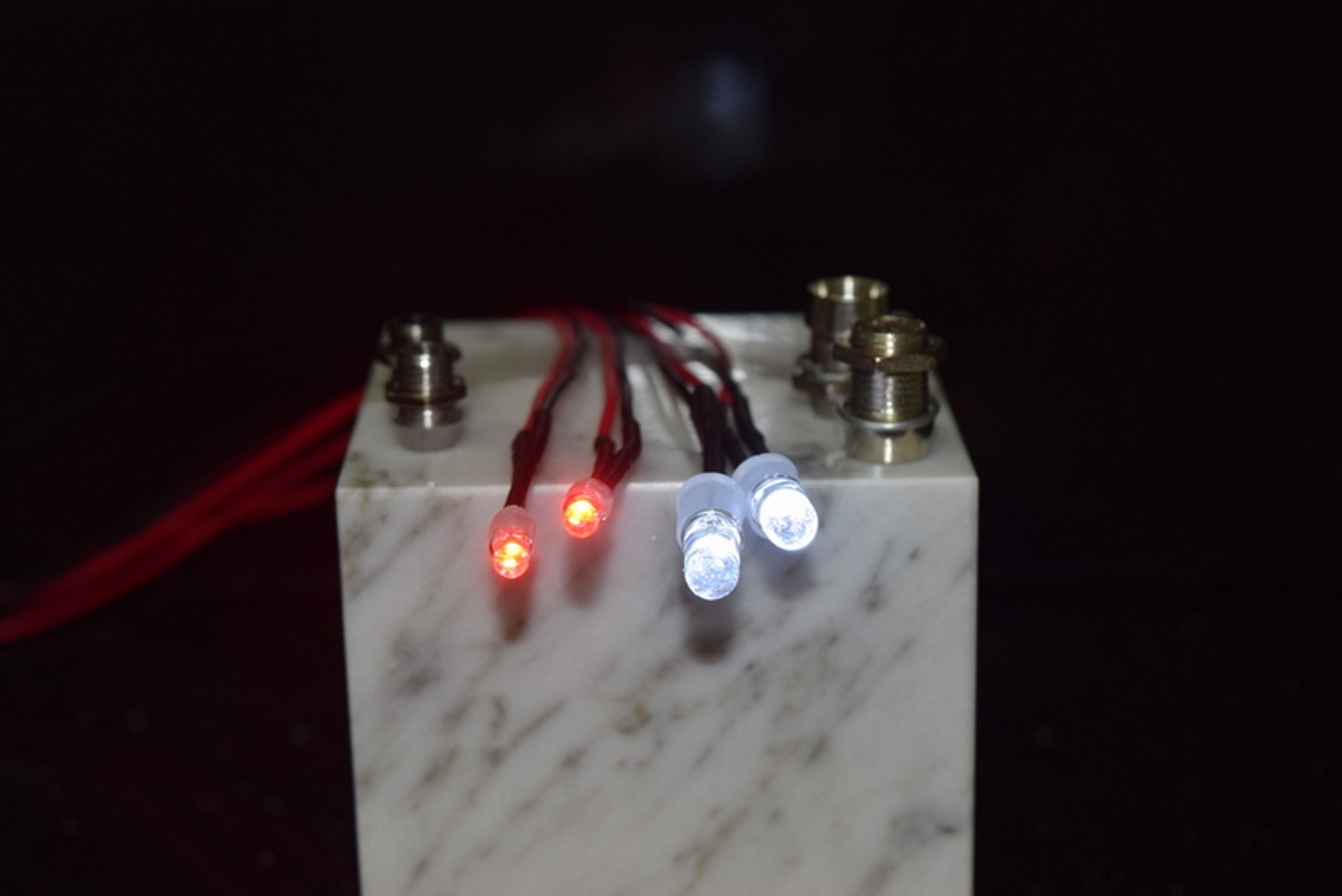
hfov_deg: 28.1
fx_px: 2685
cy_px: 448
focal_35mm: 72
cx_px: 671
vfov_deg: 18.9
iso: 100
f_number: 8
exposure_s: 1/60
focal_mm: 48
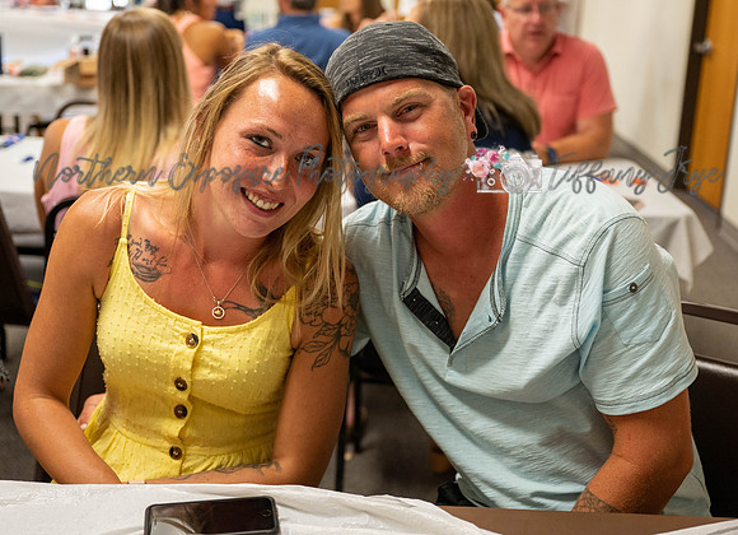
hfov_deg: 41.4
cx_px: 372
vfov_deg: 30.6
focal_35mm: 46
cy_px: 249
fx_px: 976
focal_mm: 41
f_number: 2.8
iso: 2800
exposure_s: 1/125
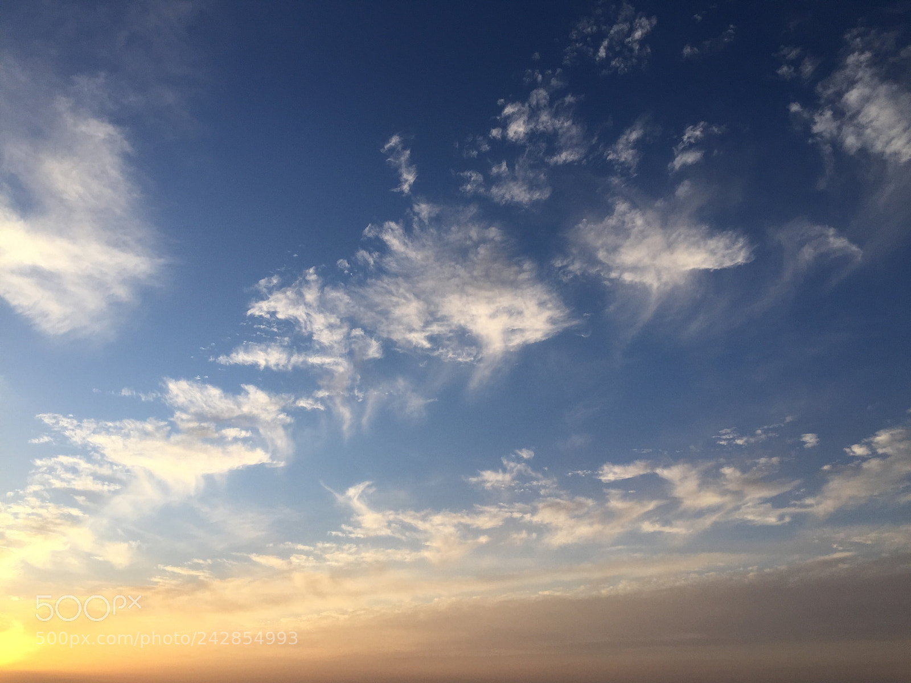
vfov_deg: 48.2
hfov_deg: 61.7
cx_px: 456
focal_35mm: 29
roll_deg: -0.1
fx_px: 763
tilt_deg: +25.9
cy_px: 342
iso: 32
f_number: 2.2
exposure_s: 1/860
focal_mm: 4.15
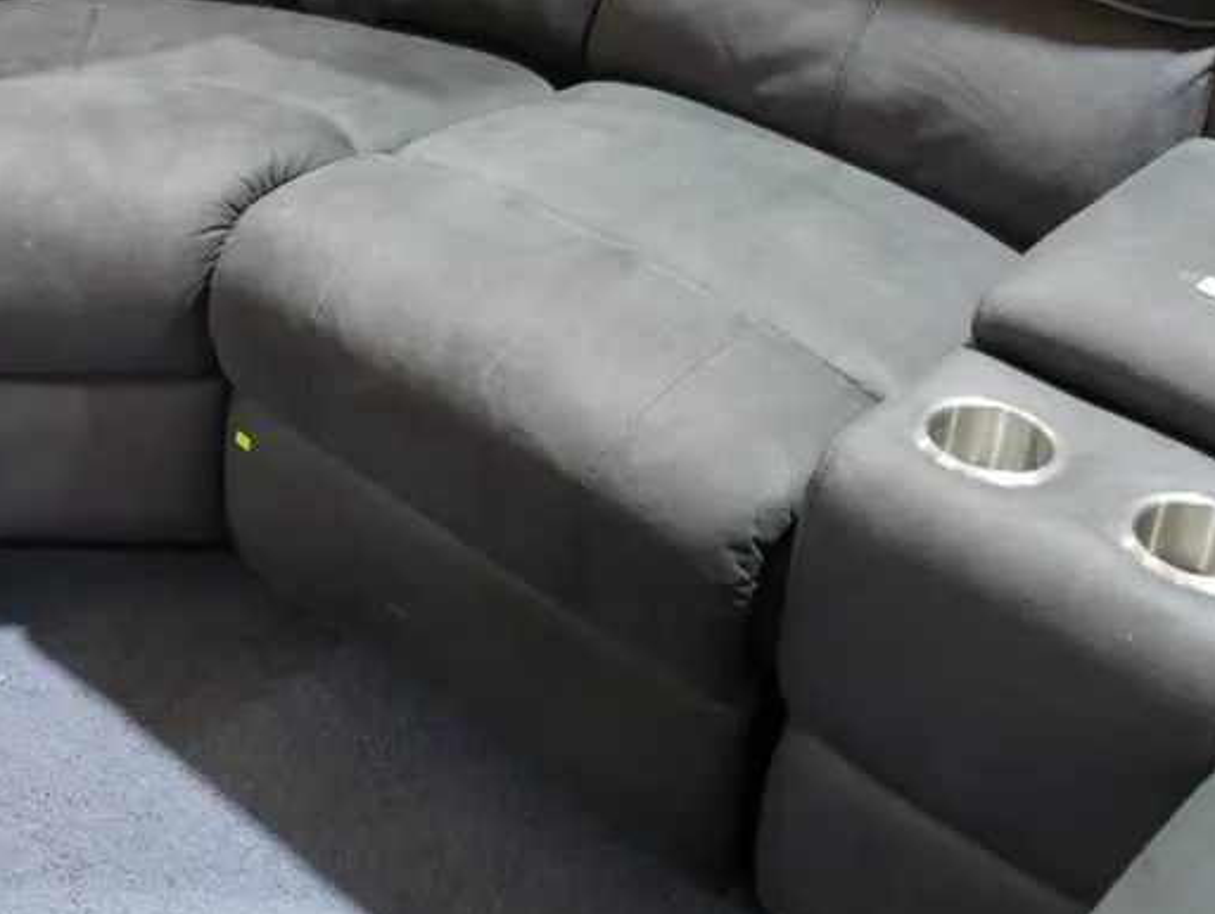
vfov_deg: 25.4
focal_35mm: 56
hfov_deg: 32.9
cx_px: 164
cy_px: 110
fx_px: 1967
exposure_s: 1/60
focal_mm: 14
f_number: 3.5
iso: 800
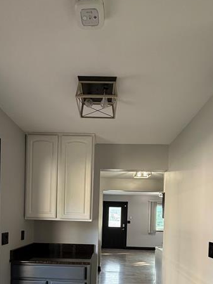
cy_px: 224
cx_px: 100
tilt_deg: -1.5
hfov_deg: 56.8
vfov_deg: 65.7
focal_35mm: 24
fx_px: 197
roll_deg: -1.7
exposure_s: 1/60
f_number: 2.2
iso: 250
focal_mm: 2.22
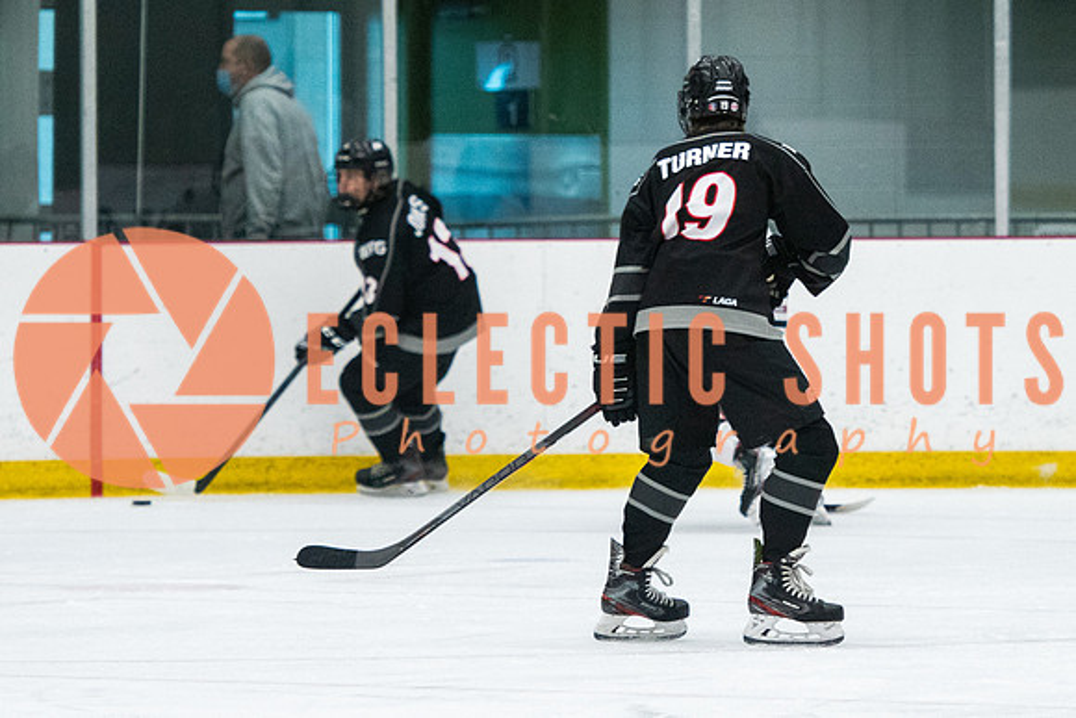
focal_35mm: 348
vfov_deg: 4.0
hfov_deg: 5.9
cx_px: 718
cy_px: 217
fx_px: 10405
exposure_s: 1/640
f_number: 2.8
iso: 2000
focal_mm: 135
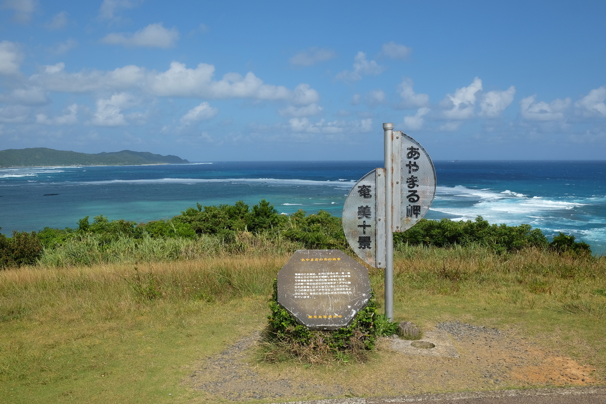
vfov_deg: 41.1
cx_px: 303
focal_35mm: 32
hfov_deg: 58.7
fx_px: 539
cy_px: 202
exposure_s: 1/450
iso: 200
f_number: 10
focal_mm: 21.4
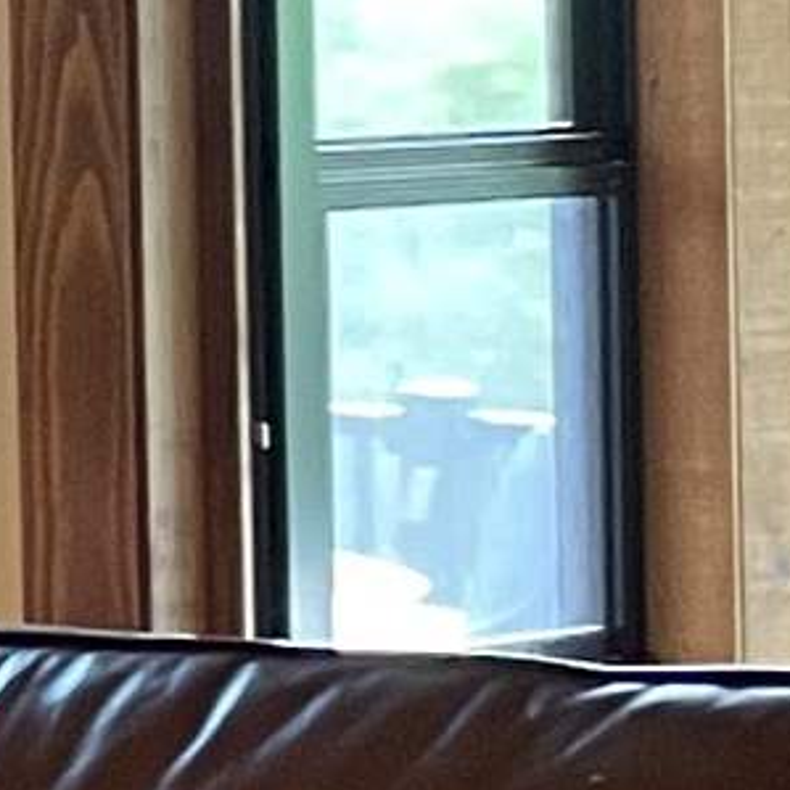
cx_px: -3208
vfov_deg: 7.4
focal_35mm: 236
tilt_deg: -0.4
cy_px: -90
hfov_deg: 5.5
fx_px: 6094
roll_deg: +0.7
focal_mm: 4.2
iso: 200
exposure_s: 1/60
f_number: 1.6
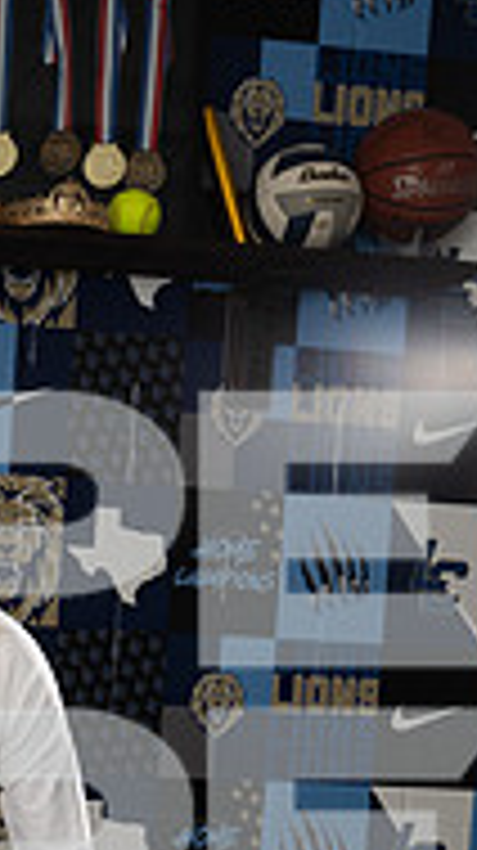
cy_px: 850
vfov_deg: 25.3
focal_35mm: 80
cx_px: -158
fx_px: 1803
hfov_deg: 14.4
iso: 400
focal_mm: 32
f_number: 8
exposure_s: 1/250
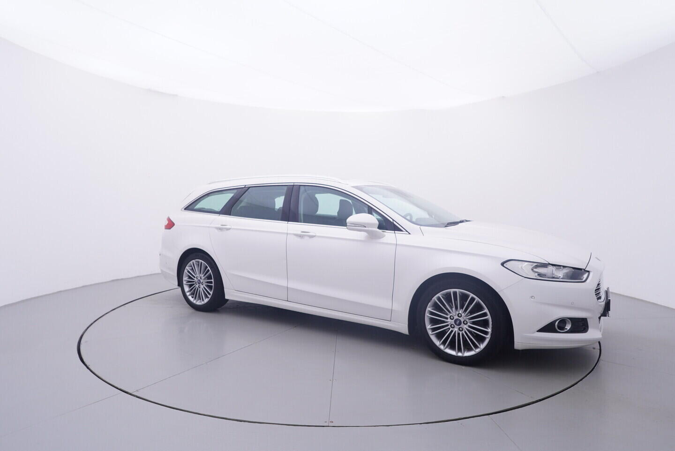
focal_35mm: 22
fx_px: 422
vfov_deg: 56.2
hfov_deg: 77.3
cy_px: 226
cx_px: 338
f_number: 5
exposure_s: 1/80
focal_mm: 15
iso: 200
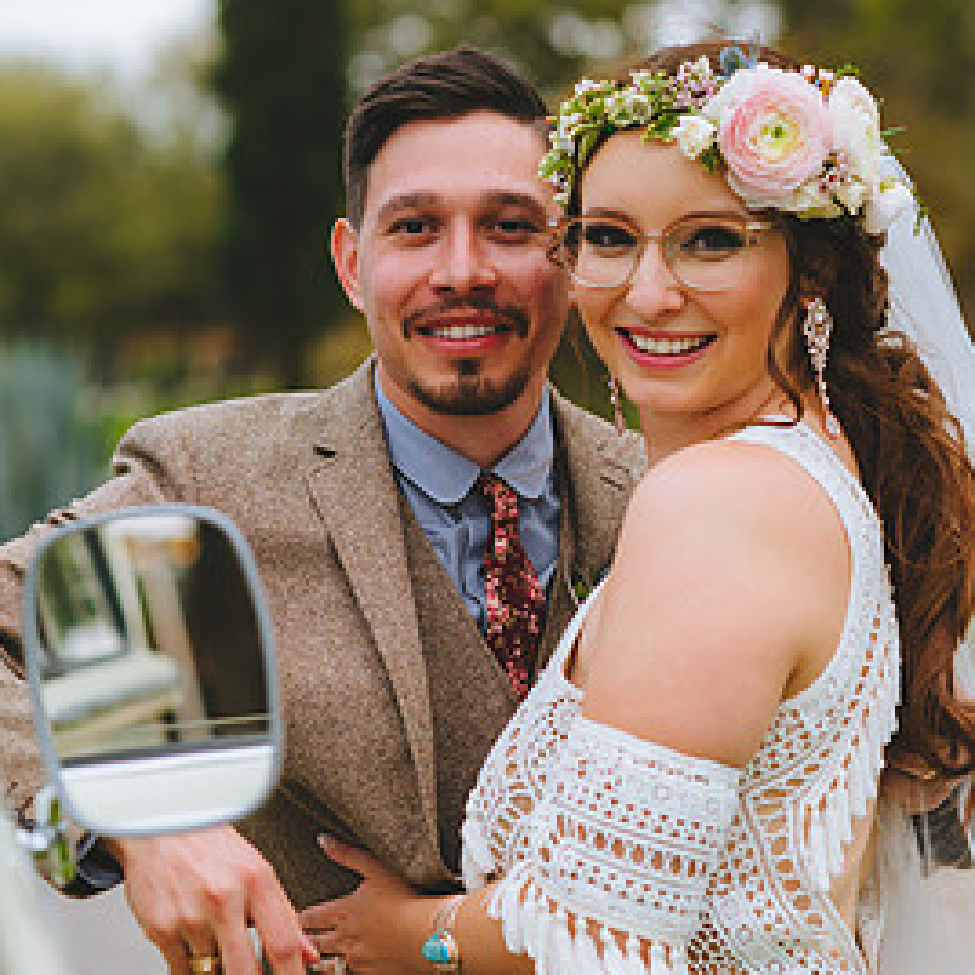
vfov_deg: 14.4
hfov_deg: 14.4
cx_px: 529
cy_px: 724
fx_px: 3856
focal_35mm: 121
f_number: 2.8
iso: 160
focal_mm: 85
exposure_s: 1/250
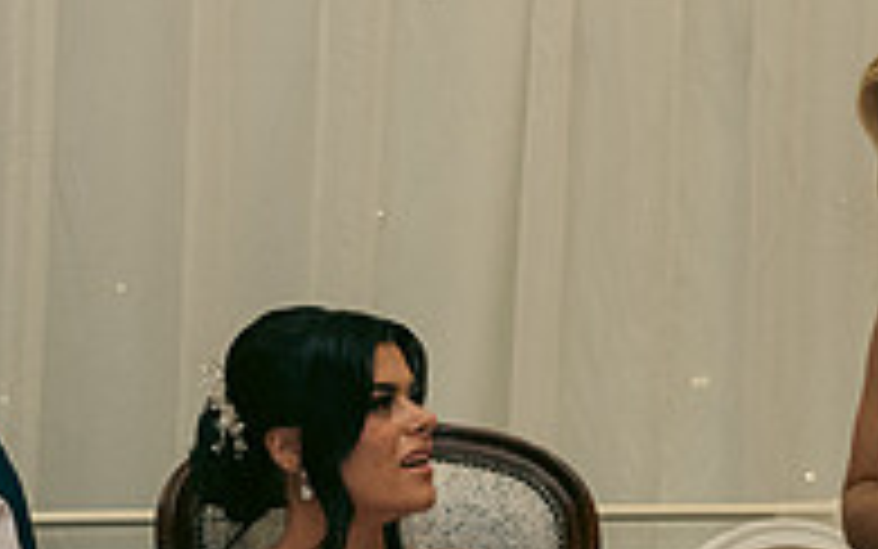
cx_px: 495
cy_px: 313
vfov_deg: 10.8
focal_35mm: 121
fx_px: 2896
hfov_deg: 17.2
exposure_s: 1/160
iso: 800
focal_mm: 40
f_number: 3.5
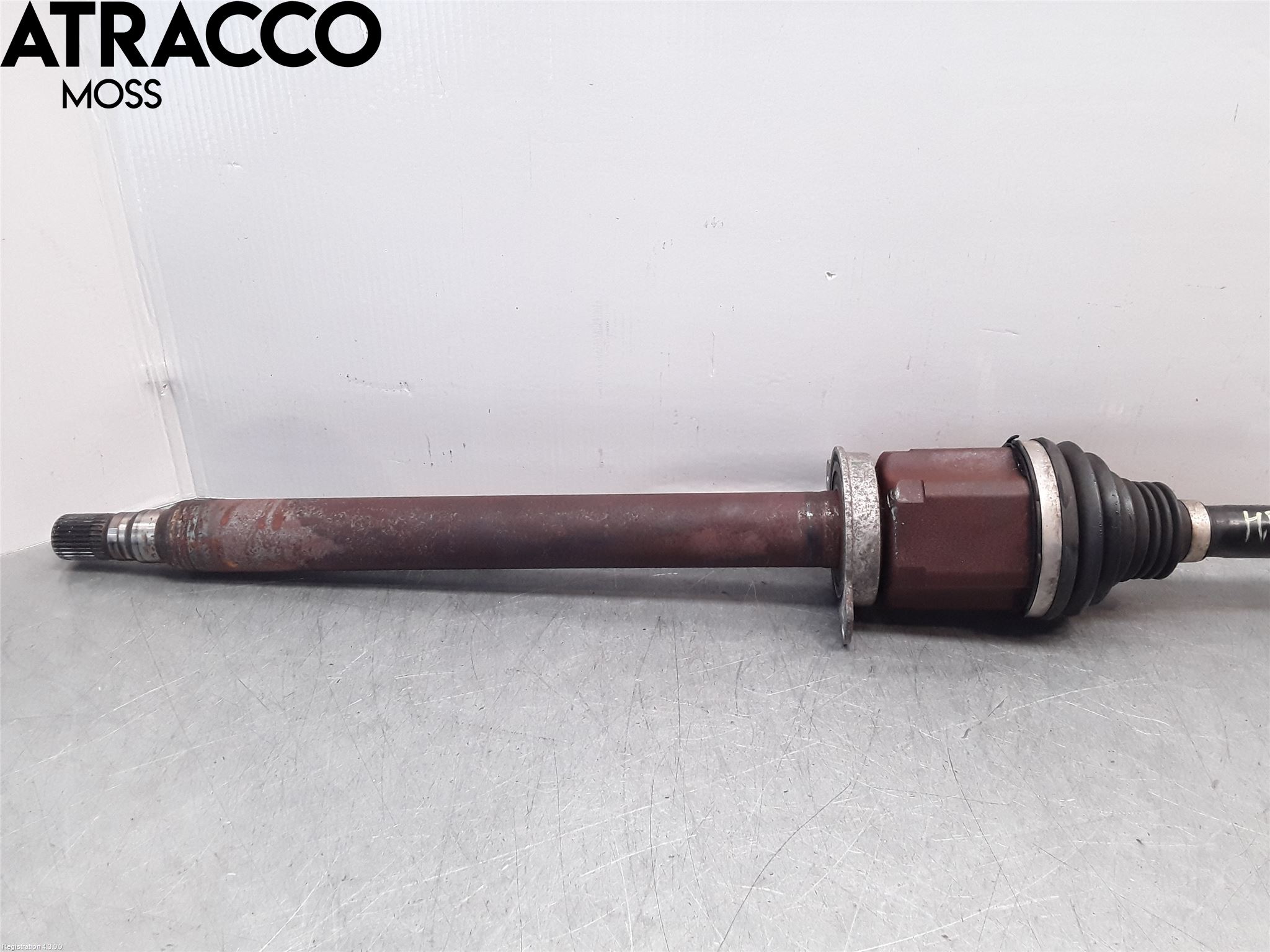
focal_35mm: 28
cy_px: 476
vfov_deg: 49.7
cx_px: 635
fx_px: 1027
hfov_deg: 63.4
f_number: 1.9
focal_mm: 2.91
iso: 100
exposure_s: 1/100
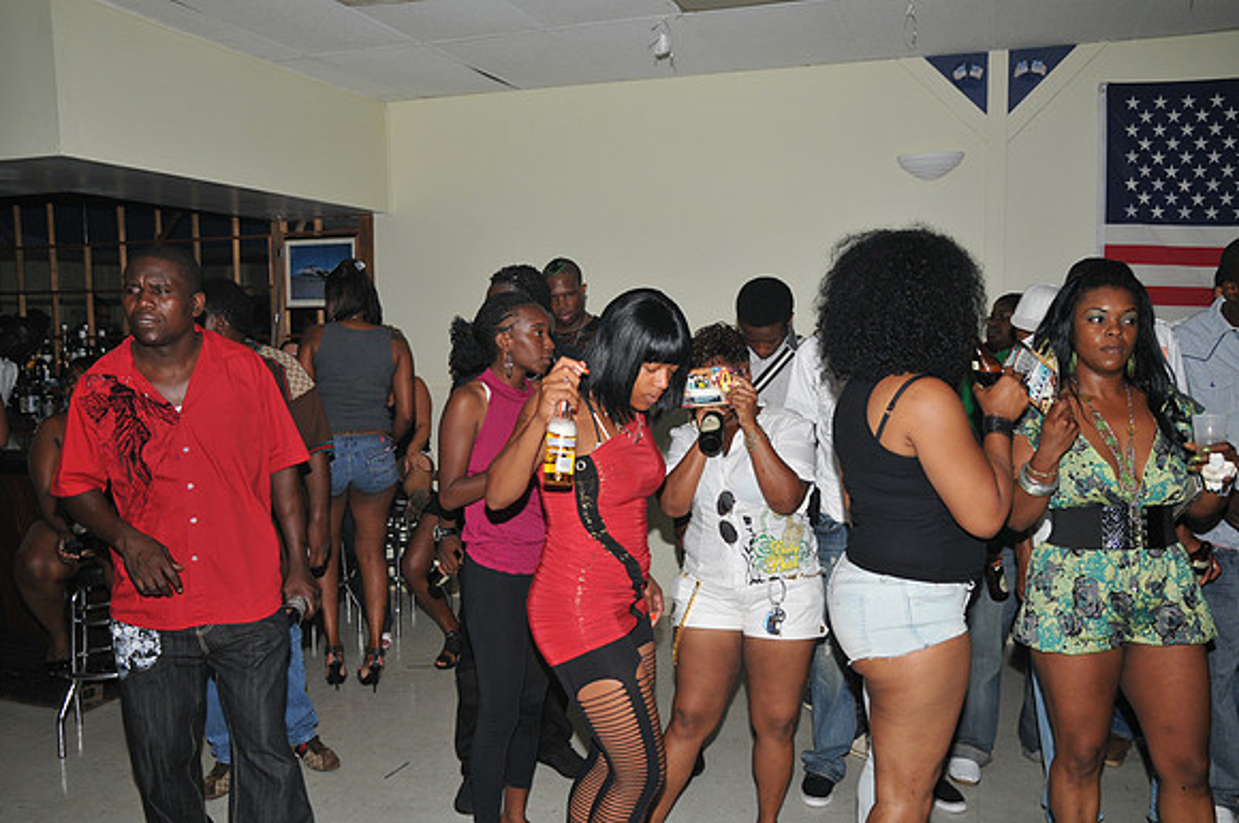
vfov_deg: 43.5
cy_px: 412
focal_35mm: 30
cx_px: 620
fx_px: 1031
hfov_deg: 62.0
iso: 320
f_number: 5
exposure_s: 1/250
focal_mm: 20
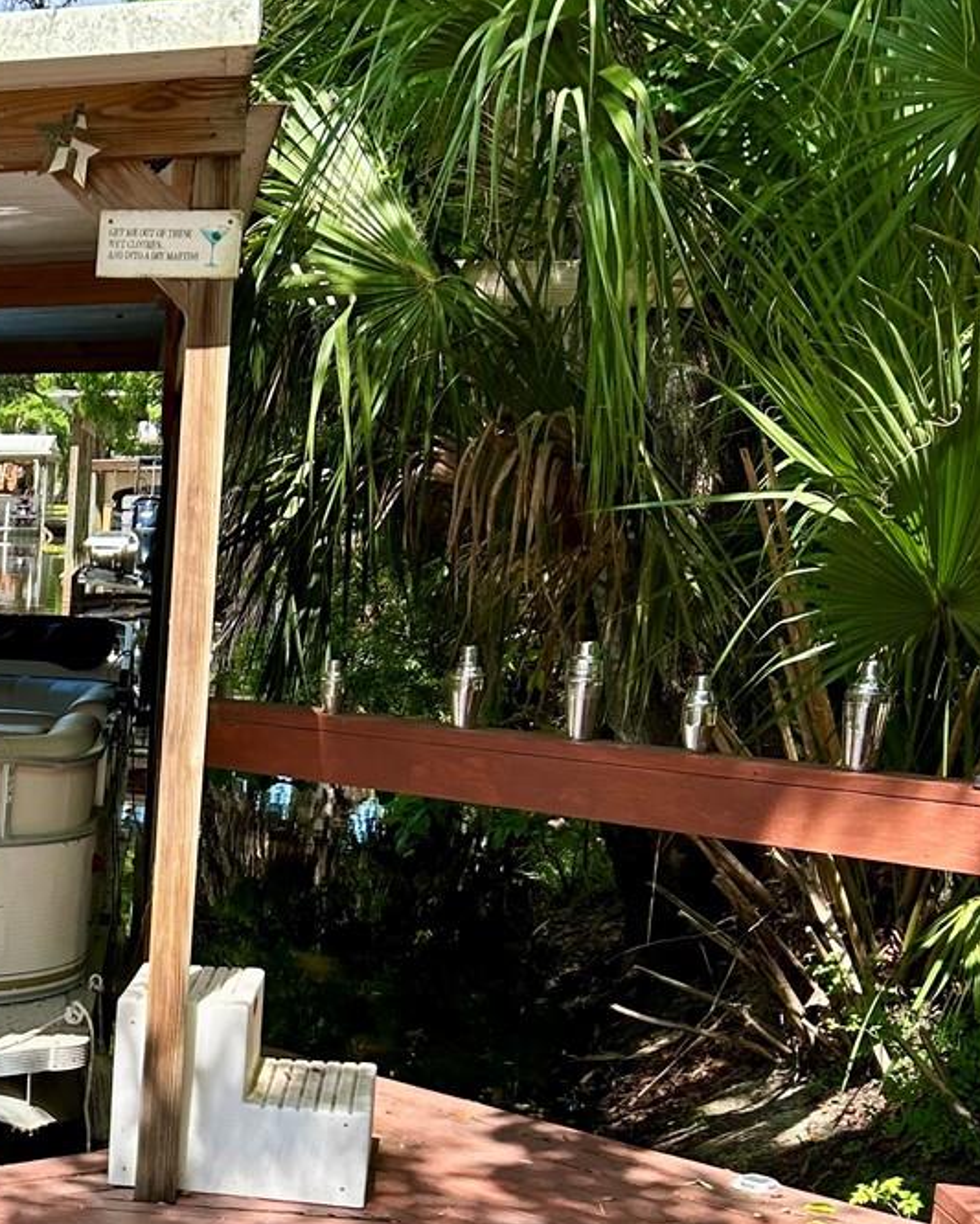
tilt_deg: -12.0
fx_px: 2211
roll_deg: -1.4
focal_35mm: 61
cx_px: -261
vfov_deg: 30.0
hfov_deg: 22.6
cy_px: 1038
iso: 50
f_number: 1.5
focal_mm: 5.7
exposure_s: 1/982
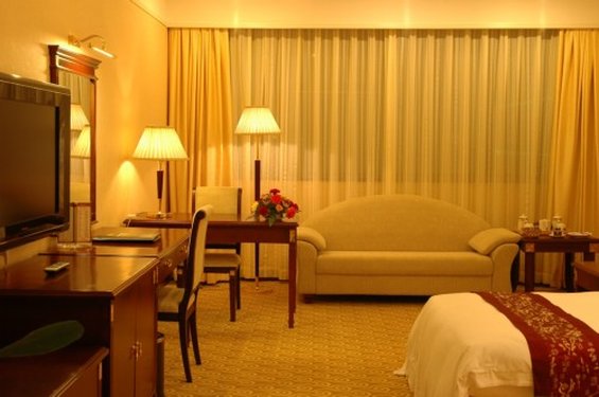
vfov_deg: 26.4
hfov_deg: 38.9
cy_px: 198
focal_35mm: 51
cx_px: 300
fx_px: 847
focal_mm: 34
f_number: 6.3
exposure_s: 1/1.6
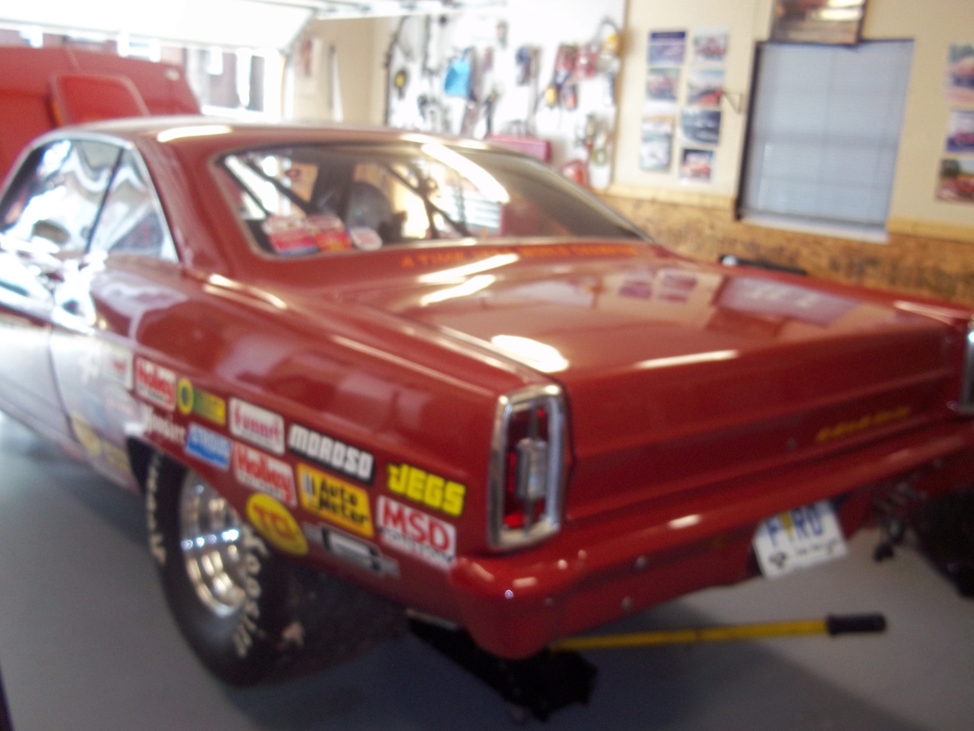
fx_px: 1013
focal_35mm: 36
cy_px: 366
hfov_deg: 51.4
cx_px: 487
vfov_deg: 39.7
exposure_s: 1/30
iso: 160
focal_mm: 6.5
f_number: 3.1
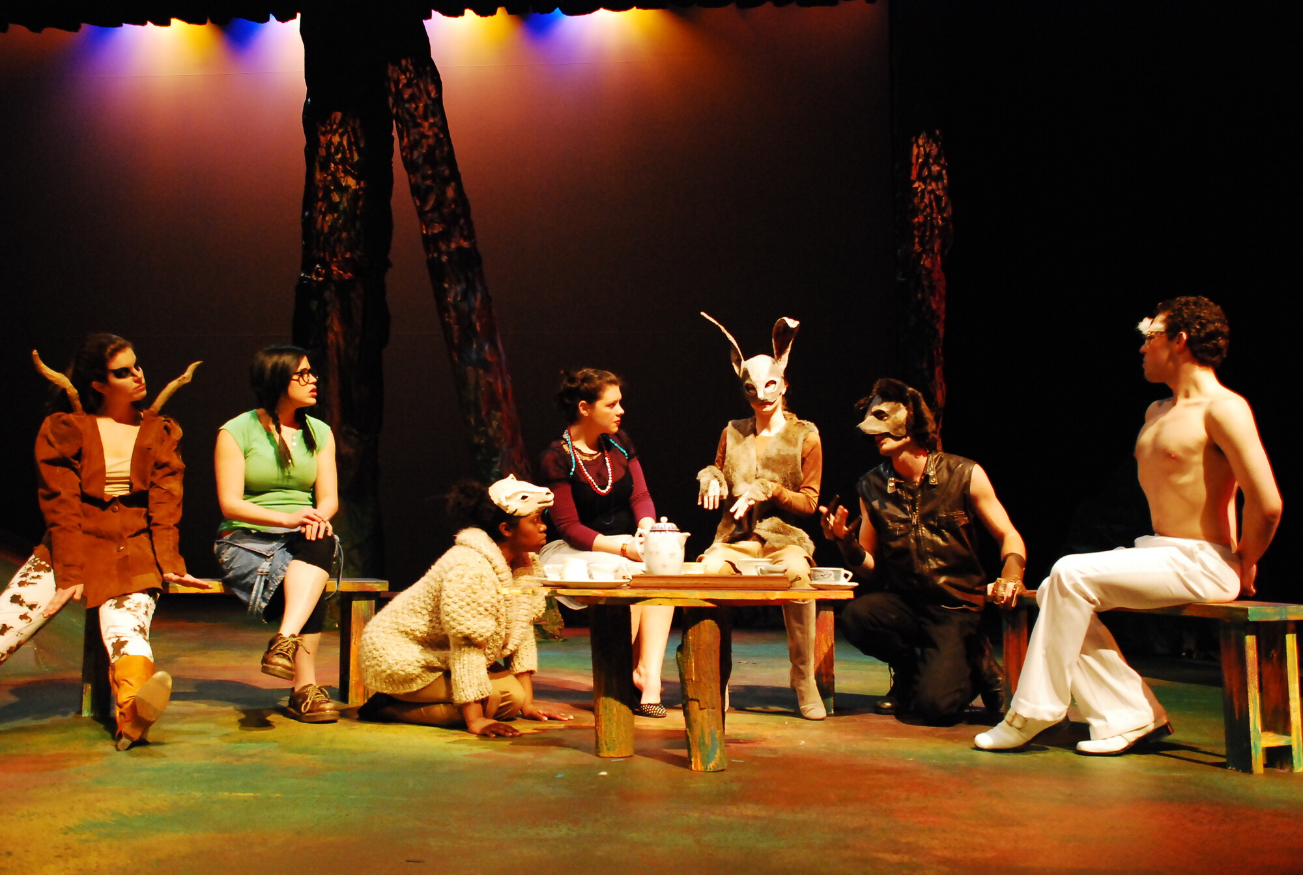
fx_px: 1197
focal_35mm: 33
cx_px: 652
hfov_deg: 57.1
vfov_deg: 40.2
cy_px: 438
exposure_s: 1/100
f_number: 3.8
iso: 1600
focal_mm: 22
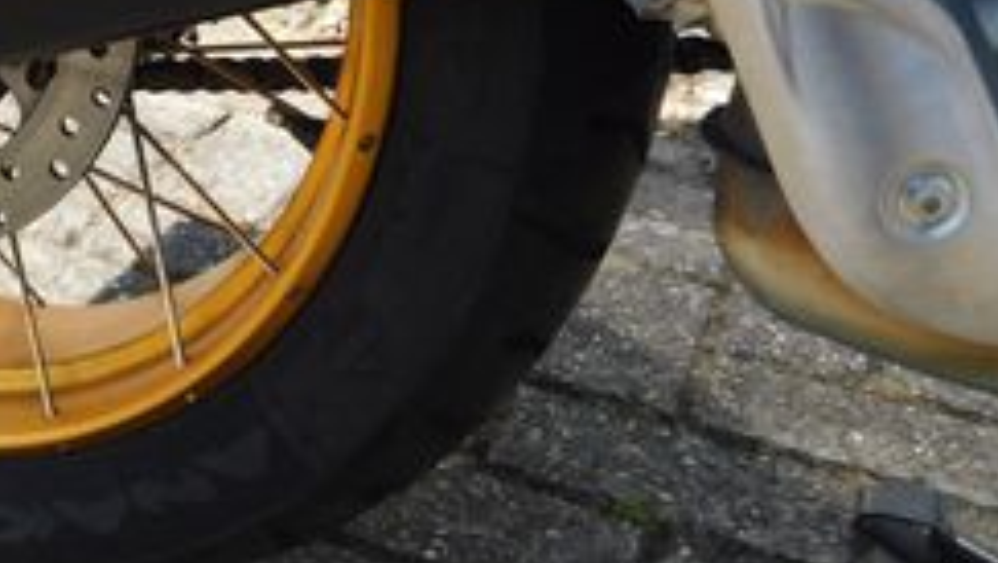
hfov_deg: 30.1
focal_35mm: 66
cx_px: 53
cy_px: 74
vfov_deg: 18.0
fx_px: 1748
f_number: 3
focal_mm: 4
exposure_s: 1/640
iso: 125
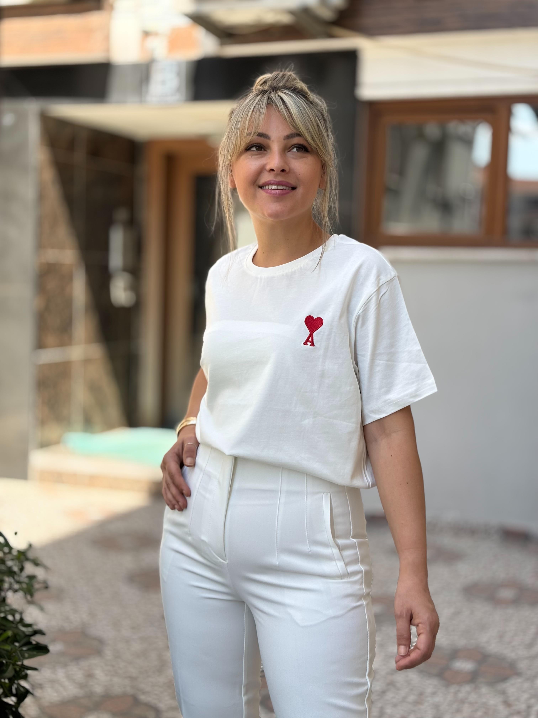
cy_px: 359
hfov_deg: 28.0
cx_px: 269
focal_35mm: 52
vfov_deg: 36.8
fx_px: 1078
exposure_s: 1/550
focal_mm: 5.96
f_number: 1.6
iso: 32
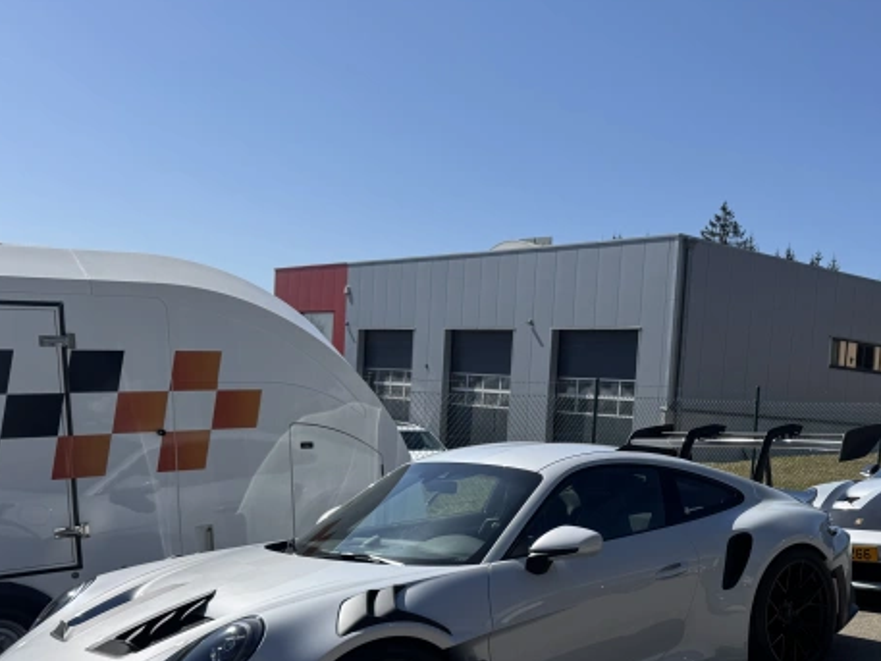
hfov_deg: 43.3
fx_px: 1069
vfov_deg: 33.7
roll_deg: -3.9
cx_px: 665
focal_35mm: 42
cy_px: 488
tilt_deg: -3.8
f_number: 1.78
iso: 80
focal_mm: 6.76
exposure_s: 1/5814
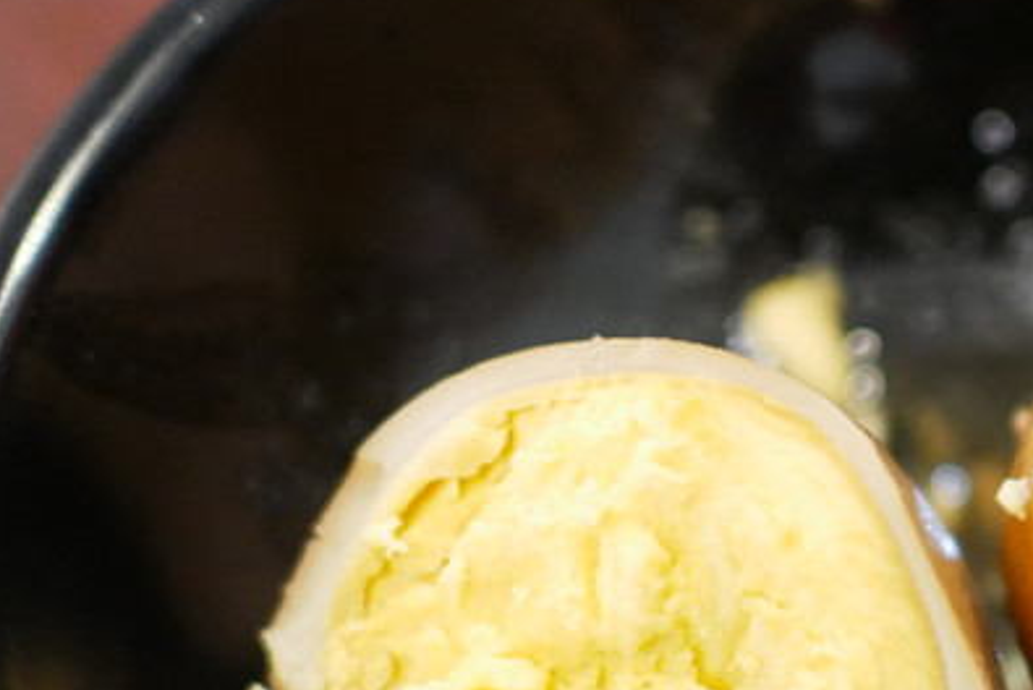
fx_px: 2154
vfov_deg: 17.8
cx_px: 1064
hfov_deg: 25.5
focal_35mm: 75
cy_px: 663
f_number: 1.7
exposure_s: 1/60
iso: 1600
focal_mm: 15
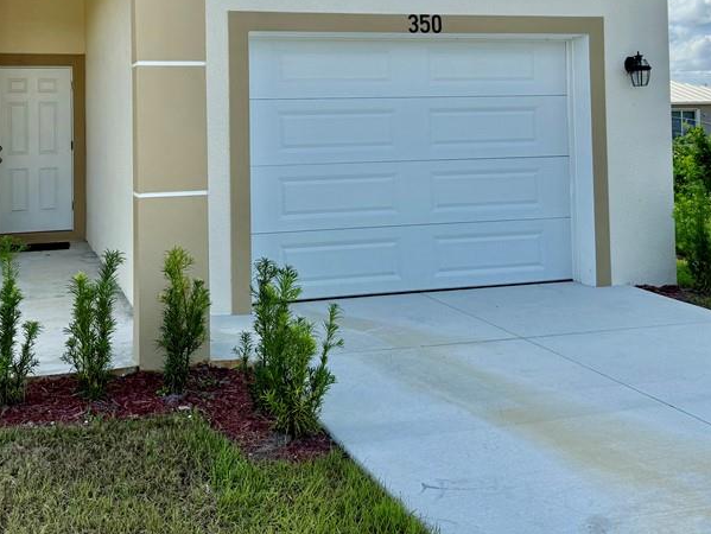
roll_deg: +2.1
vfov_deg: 34.0
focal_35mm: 41
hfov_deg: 45.3
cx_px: 259
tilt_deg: +2.4
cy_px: 98
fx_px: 843
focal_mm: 6.76
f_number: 1.78
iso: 100
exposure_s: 1/4167
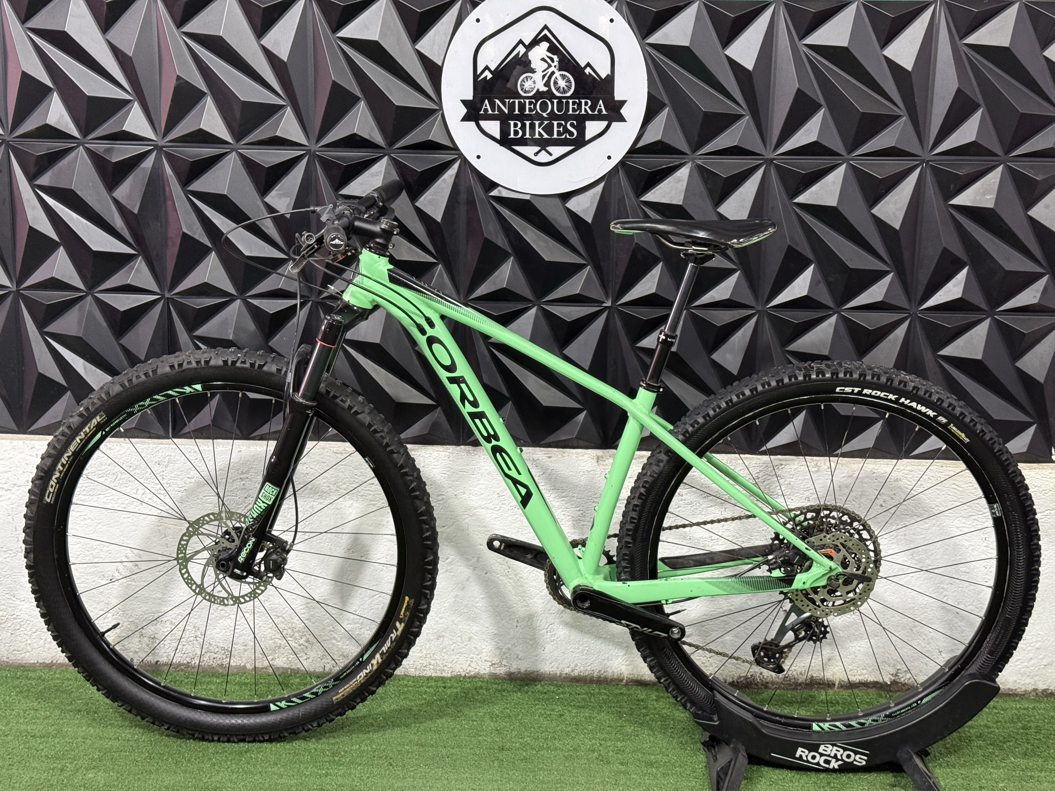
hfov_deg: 39.7
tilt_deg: -12.1
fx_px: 1463
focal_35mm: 48
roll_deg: -1.5
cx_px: 528
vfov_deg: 30.3
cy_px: 396
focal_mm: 6.76
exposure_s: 1/60
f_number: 1.78
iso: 160
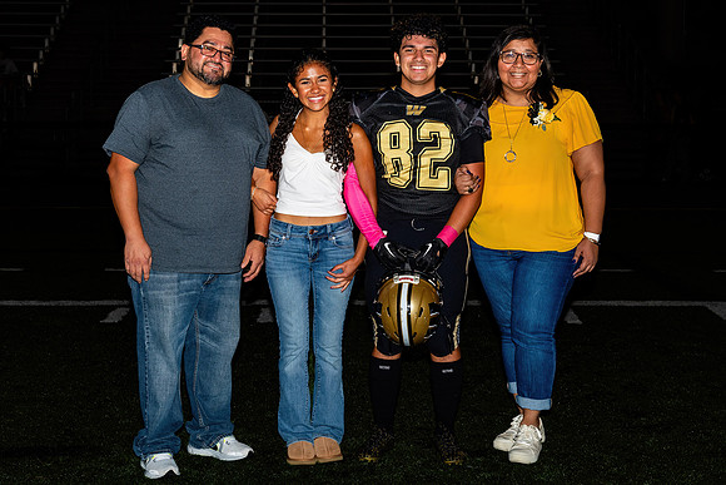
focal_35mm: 72
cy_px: 209
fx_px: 1443
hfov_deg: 28.2
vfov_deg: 19.1
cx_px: 353
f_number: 5
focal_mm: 38
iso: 320
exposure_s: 1/200
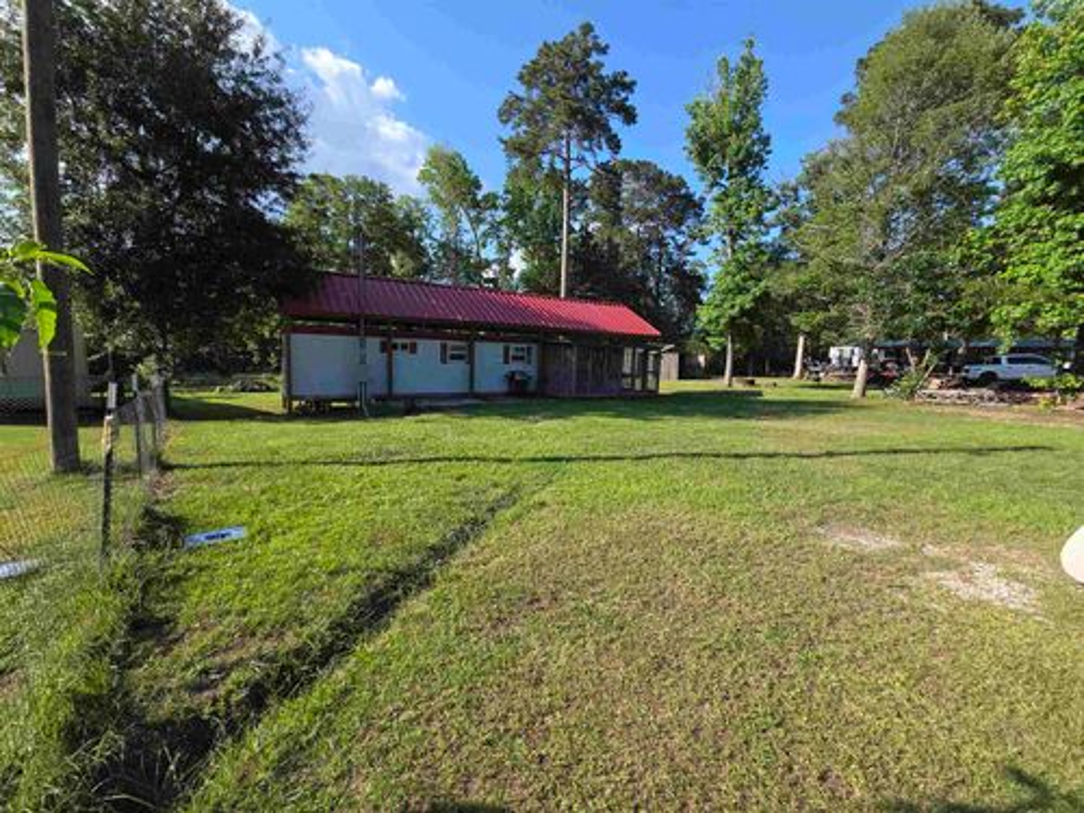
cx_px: 542
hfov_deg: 106.2
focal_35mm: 13
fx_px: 407
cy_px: 406
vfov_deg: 89.9
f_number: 2.2
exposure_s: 1/1081
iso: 50
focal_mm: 2.2
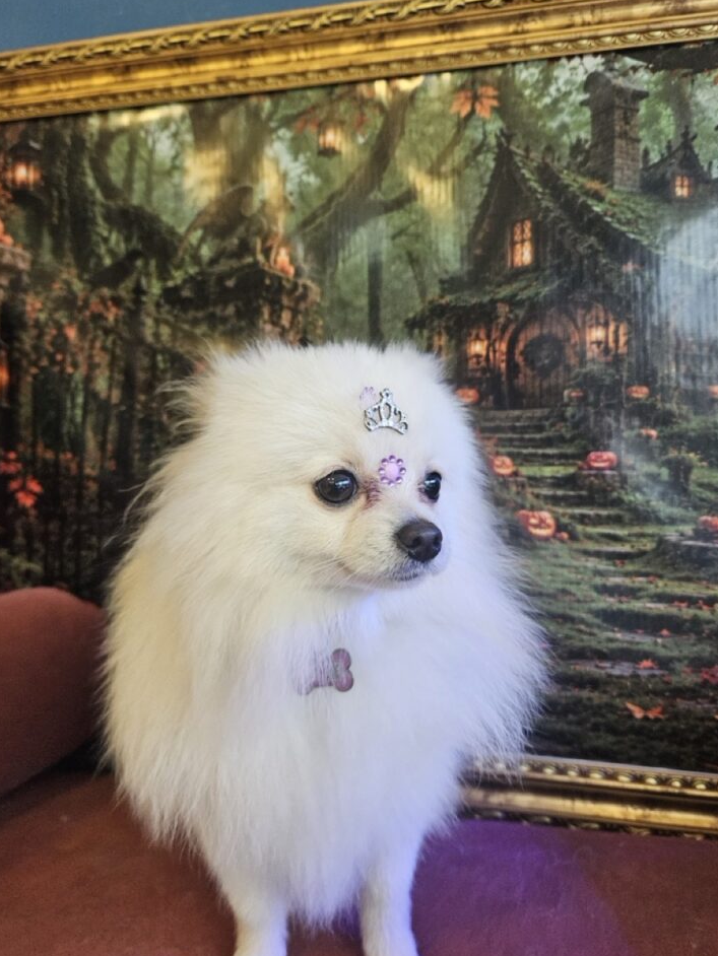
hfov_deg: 54.9
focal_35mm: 25
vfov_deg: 69.3
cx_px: 368
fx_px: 691
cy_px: 459
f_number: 1.8
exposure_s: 1/240
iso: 640
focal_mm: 5.4
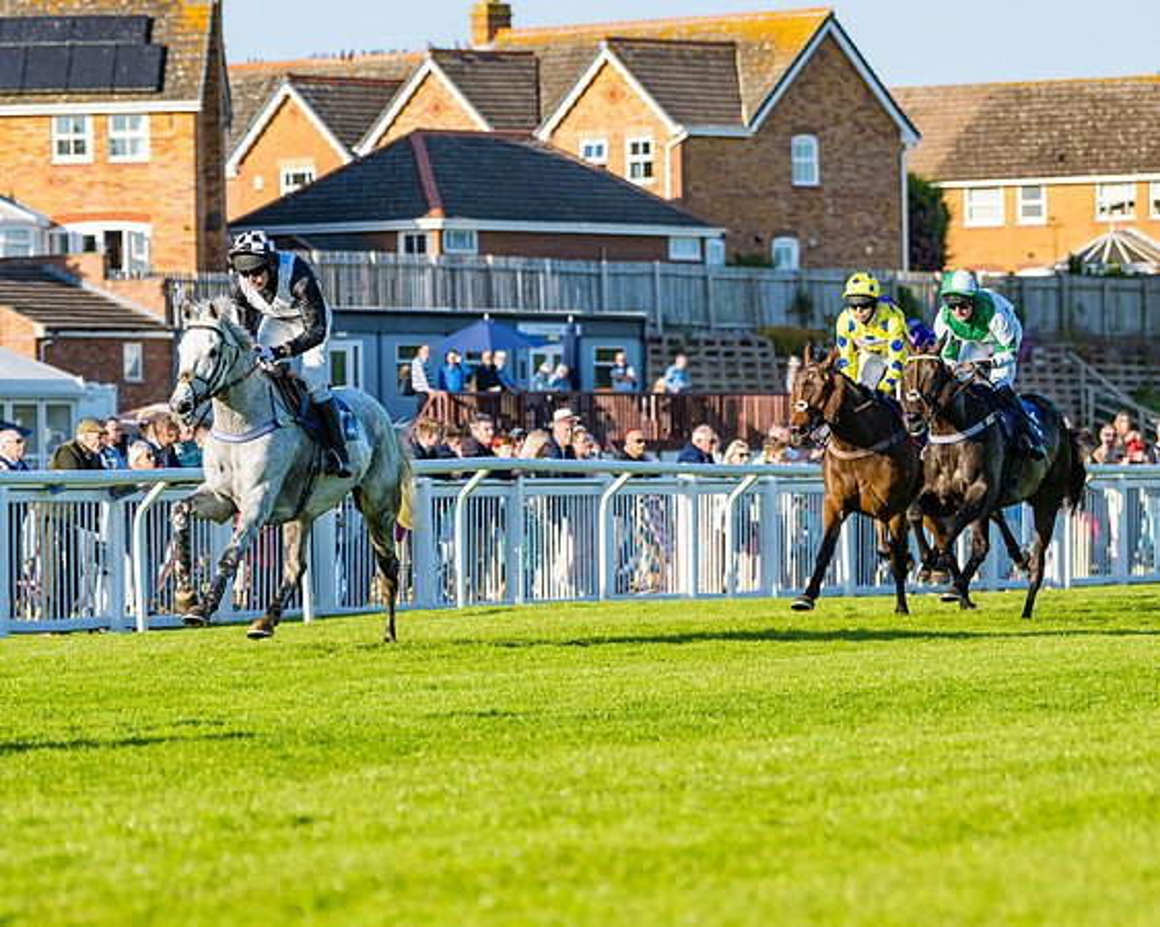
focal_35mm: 231
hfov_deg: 8.4
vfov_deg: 6.7
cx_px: 275
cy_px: 513
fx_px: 7923
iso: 200
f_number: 4
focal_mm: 135
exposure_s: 1/1250
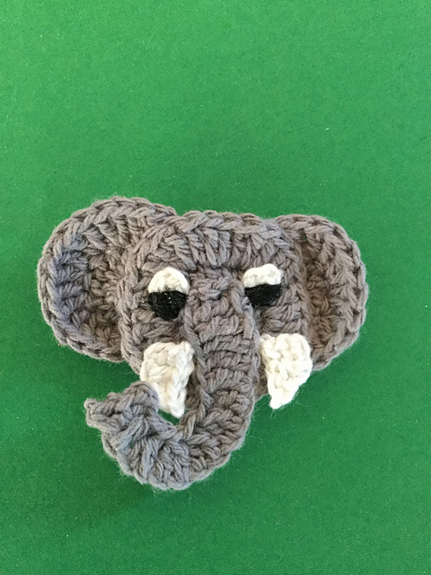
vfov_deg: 58.4
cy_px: 288
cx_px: 216
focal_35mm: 31
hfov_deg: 45.4
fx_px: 515
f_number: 2.4
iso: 320
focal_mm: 3.3
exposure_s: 1/17
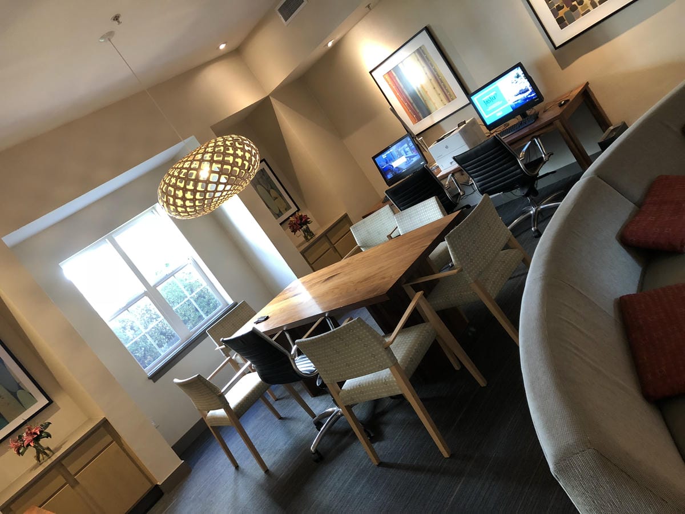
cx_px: 342
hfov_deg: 63.4
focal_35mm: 28
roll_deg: +34.3
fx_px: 554
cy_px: 257
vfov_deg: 49.7
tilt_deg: -10.3
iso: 80
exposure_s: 1/15
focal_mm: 3.99
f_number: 1.8
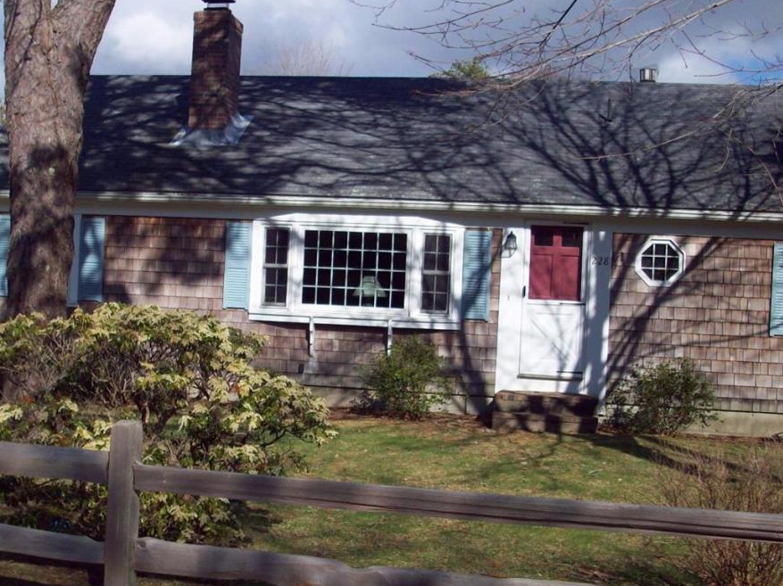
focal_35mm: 54
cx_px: 322
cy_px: 296
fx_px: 1221
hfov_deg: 35.5
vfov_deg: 27.0
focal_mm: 6.2
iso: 80
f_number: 5.6
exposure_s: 1/411
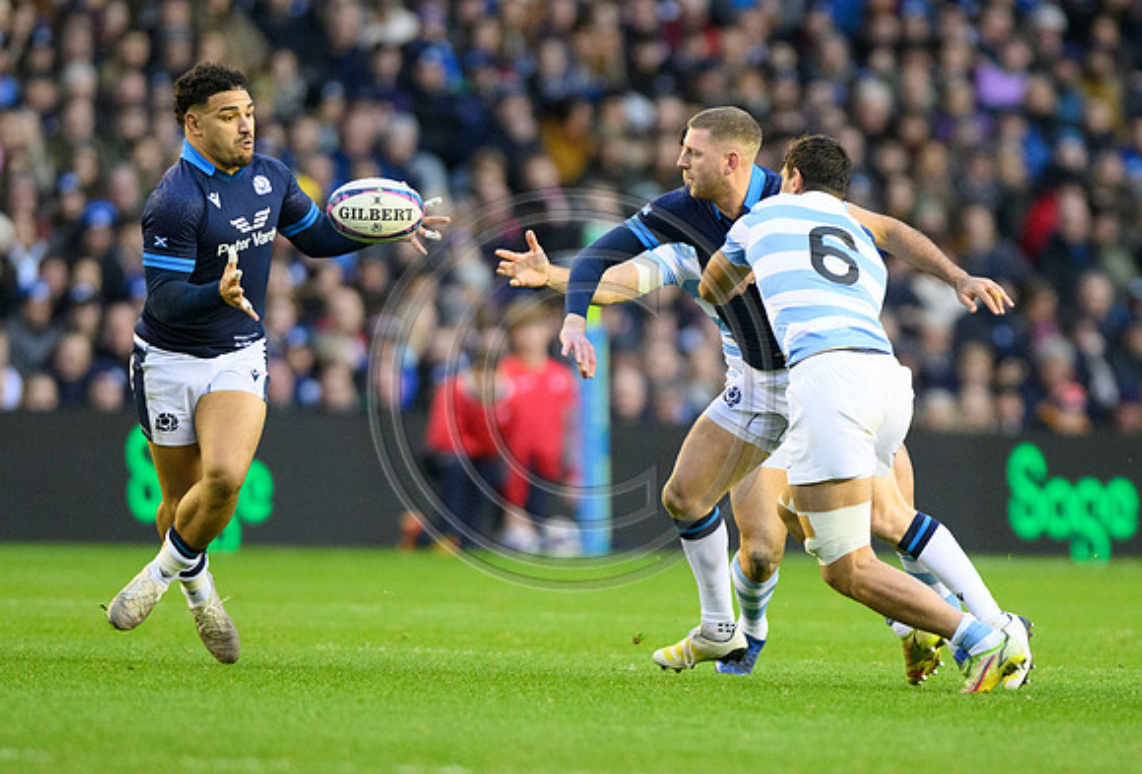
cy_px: 522
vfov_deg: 1.9
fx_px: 23133
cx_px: 658
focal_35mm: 726
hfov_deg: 2.8
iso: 4000
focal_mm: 400
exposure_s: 1/1000
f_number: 3.5
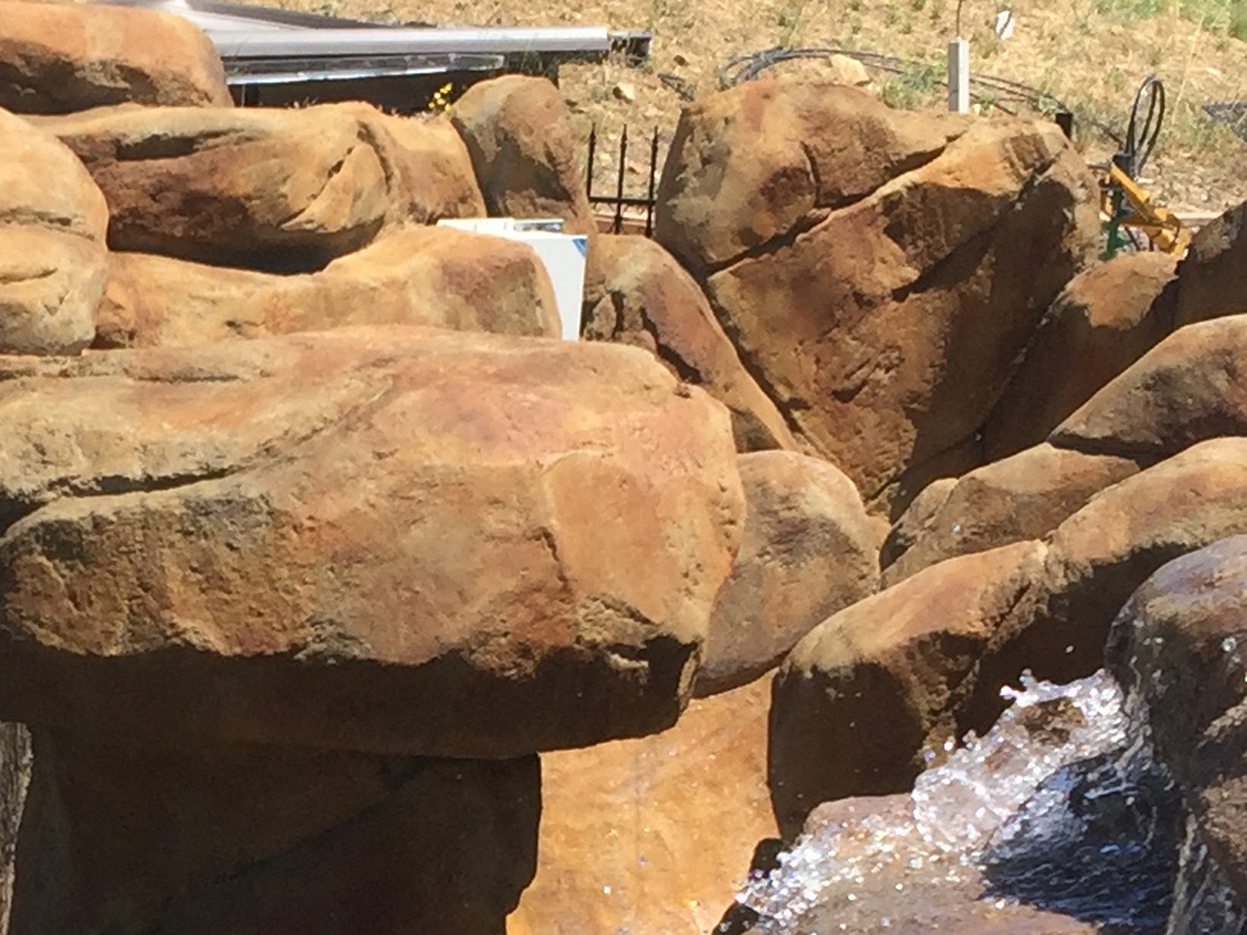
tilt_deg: -12.1
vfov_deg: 12.6
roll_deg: -3.6
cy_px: 891
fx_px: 4179
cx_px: -87
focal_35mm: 116
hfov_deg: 16.5
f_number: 2.2
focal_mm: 4.15
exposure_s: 1/1319
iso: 32
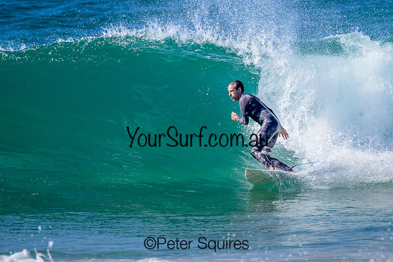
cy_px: 84
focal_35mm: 1090
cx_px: 226
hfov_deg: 1.9
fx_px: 11902
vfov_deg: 1.3
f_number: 11
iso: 1400
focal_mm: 800
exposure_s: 1/2000
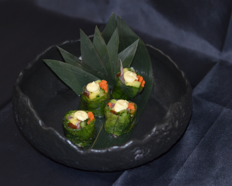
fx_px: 584
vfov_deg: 18.1
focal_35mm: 85
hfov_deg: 22.5
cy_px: 93
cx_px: 116
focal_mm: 50
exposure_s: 1/60
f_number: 2.8
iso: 800
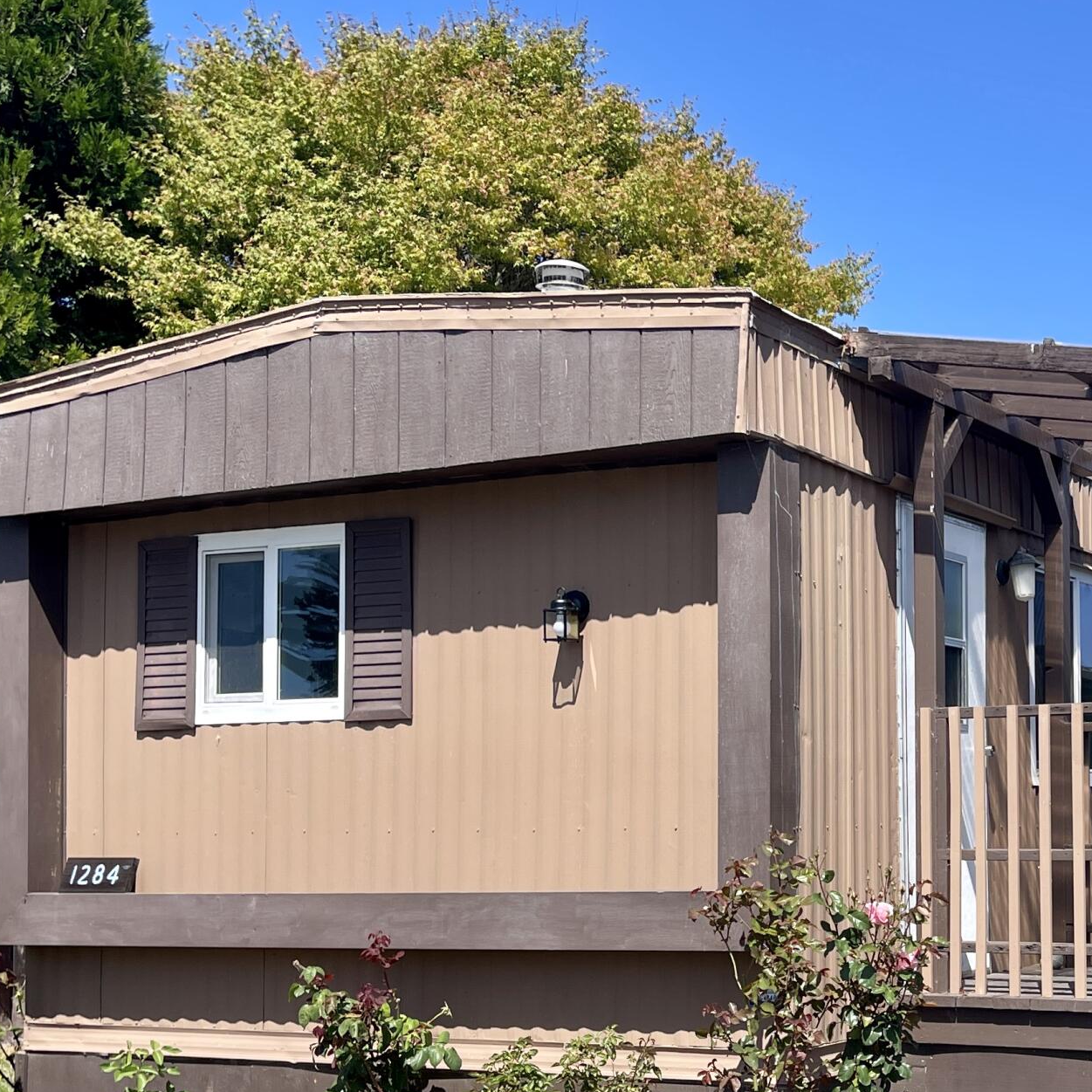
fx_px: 1892
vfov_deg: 31.9
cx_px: 962
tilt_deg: +2.2
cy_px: 742
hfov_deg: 30.9
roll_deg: +0.4
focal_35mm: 53
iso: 32
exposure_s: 1/2247
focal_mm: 5.1
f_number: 1.6
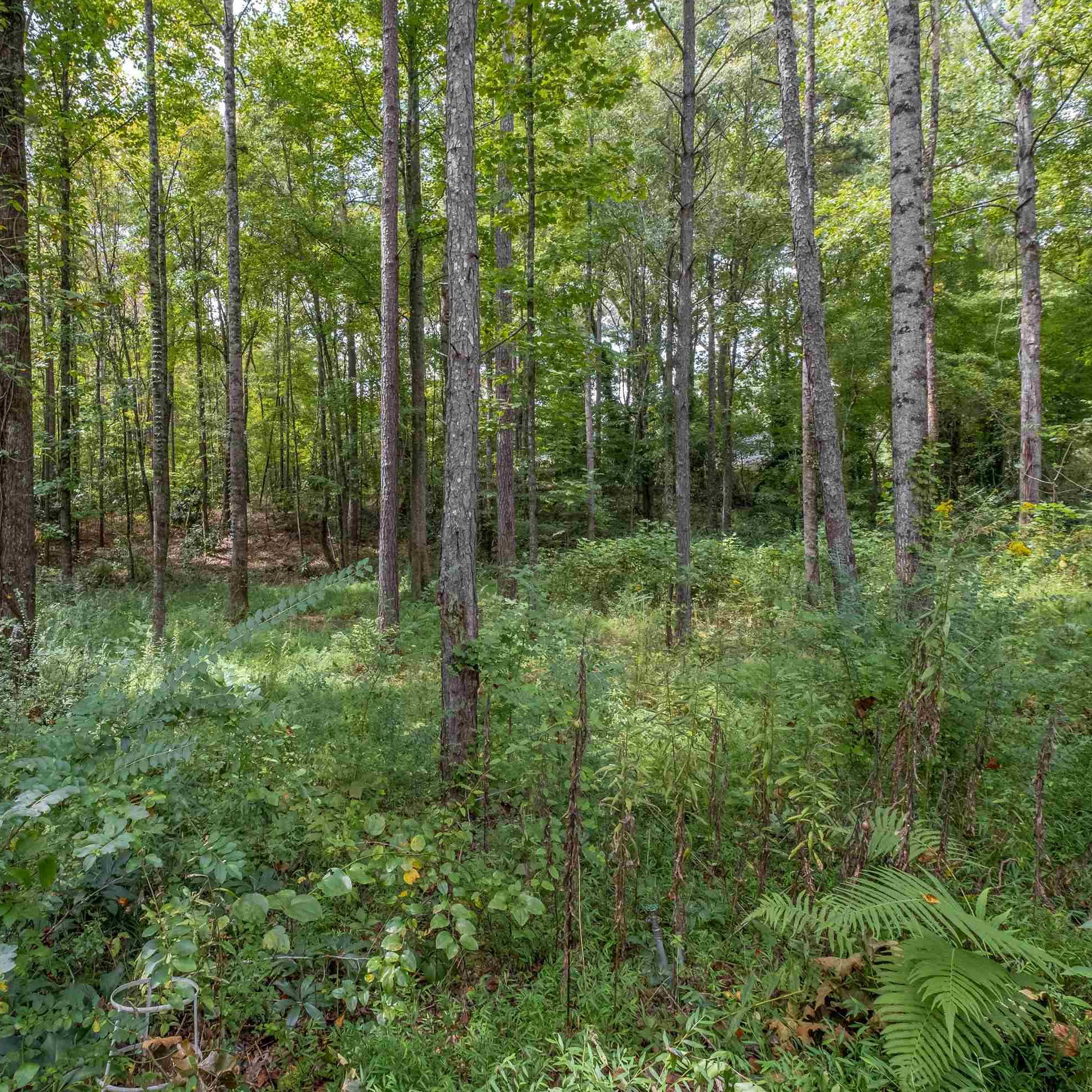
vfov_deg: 74.8
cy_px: 530
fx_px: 714
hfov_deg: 73.5
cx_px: 404
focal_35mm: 20
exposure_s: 1/100
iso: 800
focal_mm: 10
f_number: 8
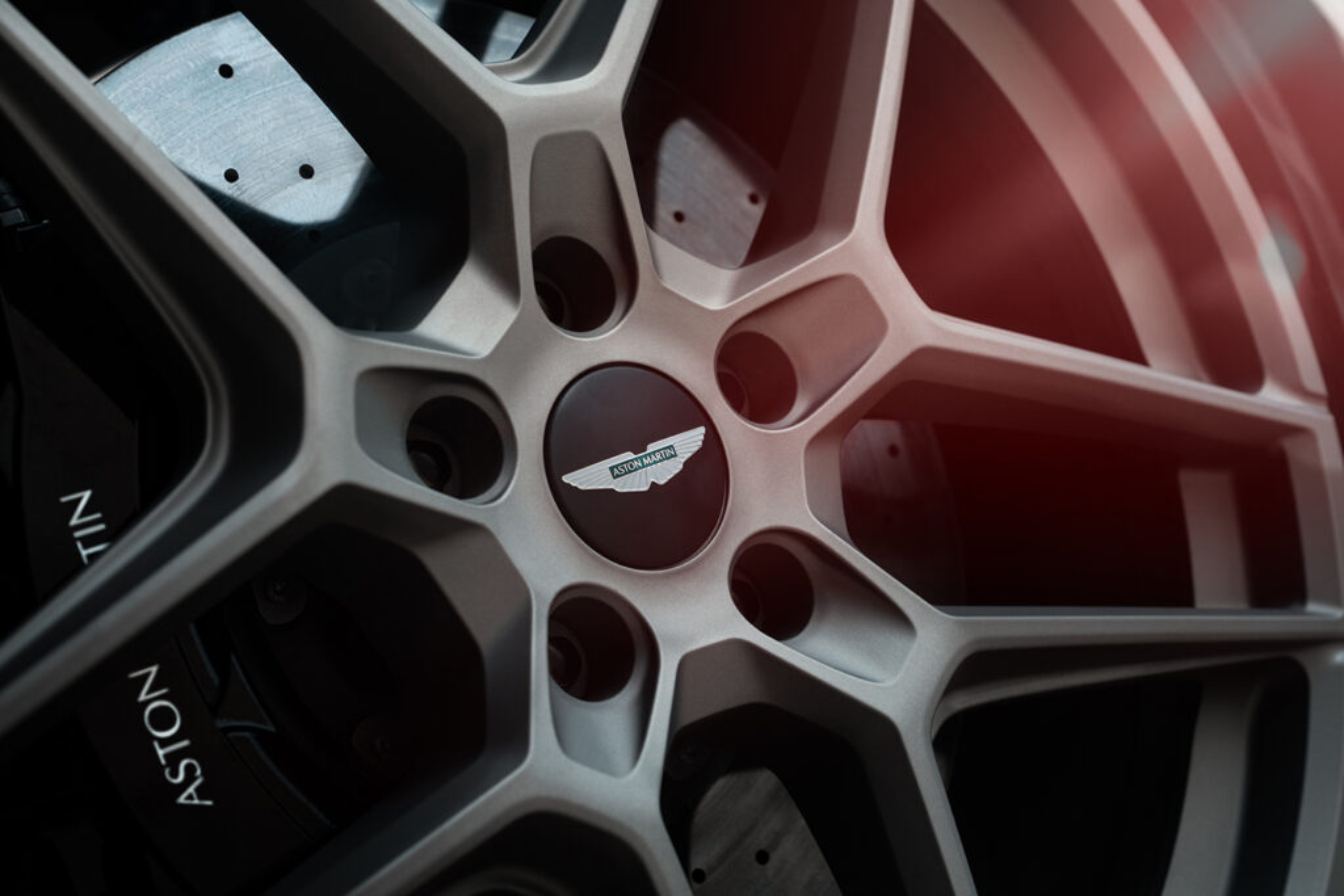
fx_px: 2128
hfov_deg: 35.0
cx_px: 672
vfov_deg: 23.8
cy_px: 448
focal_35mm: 57
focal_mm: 57
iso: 800
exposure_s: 1/800
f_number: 5
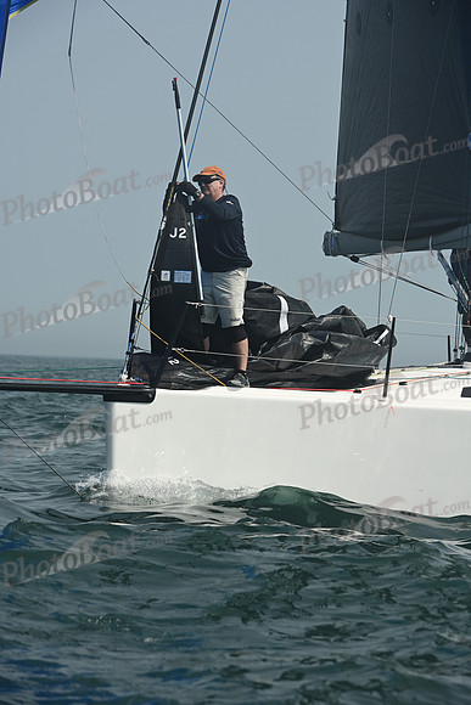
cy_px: 352
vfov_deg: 12.8
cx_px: 236
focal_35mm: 160
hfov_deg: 8.6
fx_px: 3138
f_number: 9
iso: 320
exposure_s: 1/1250
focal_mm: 160
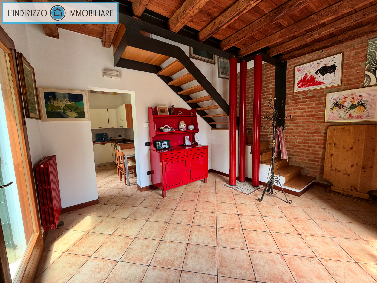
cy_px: 142
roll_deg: +3.4
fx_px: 152
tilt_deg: -4.0
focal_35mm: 14
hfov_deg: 102.1
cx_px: 188
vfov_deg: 85.7
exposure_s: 1/121
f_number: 2.2
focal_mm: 2.22
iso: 160
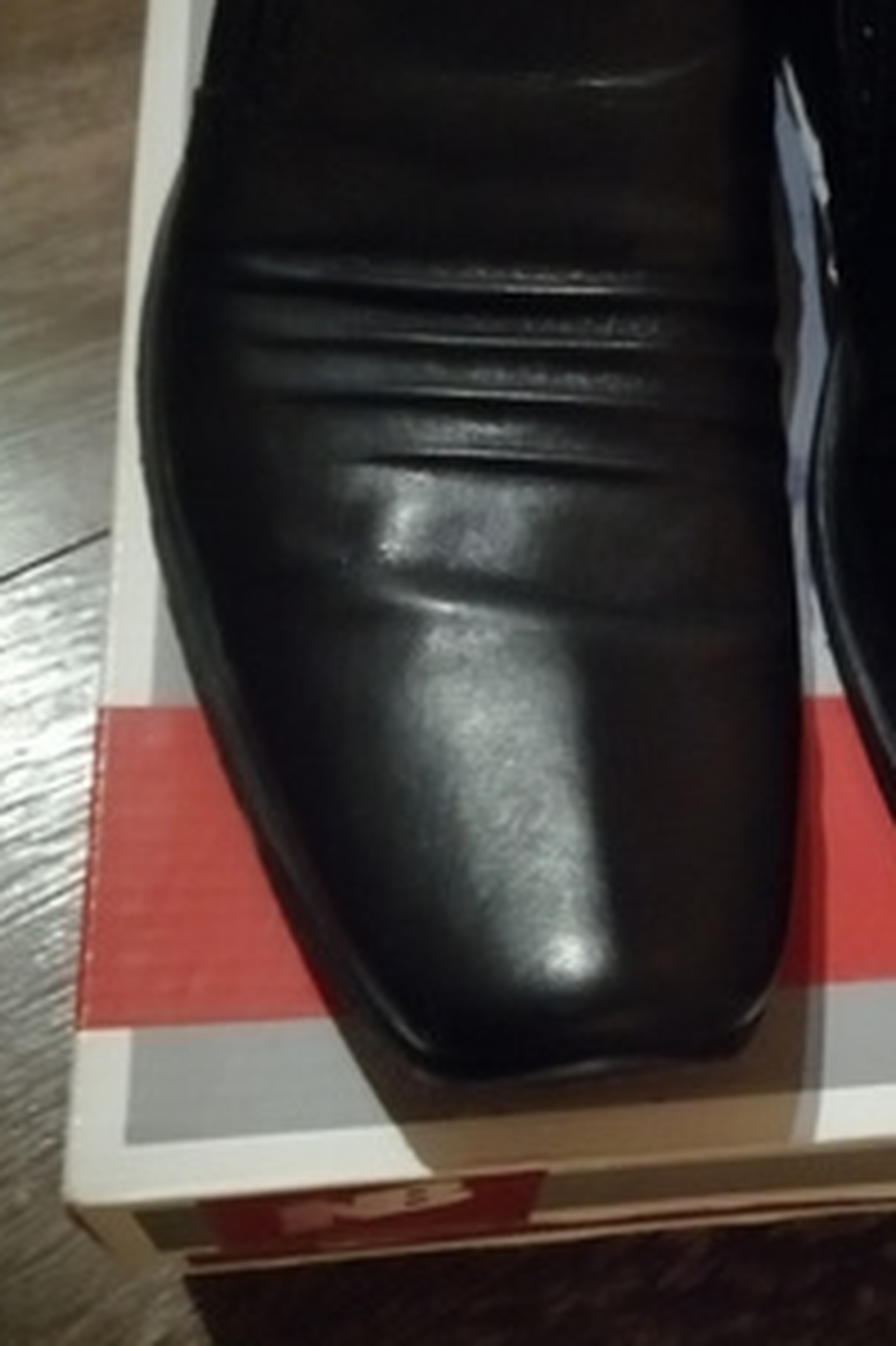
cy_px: 423
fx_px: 1757
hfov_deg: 28.1
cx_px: 709
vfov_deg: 41.3
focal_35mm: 47
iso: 2000
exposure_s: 1/12.5
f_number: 1.8
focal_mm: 3.88
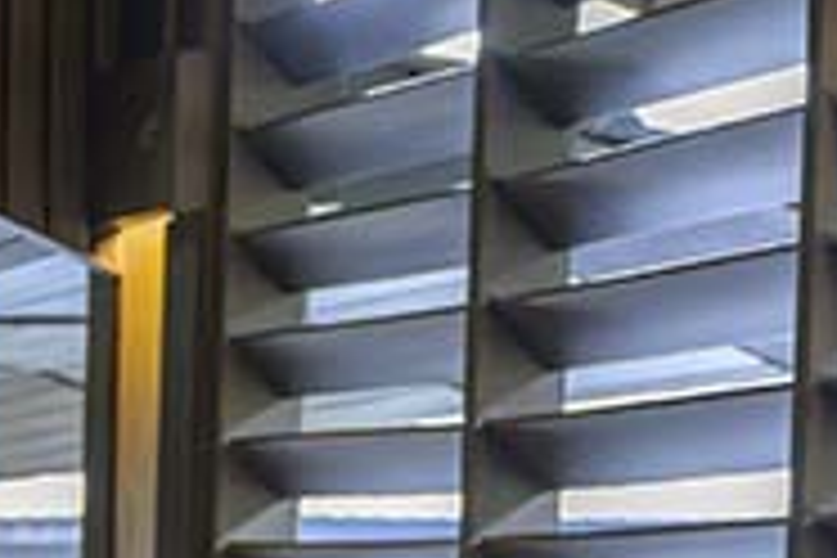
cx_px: -1210
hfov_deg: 8.8
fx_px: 4929
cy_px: 1210
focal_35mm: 212
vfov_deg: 6.3
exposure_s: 1/200
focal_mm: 41
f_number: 2.8
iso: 7200
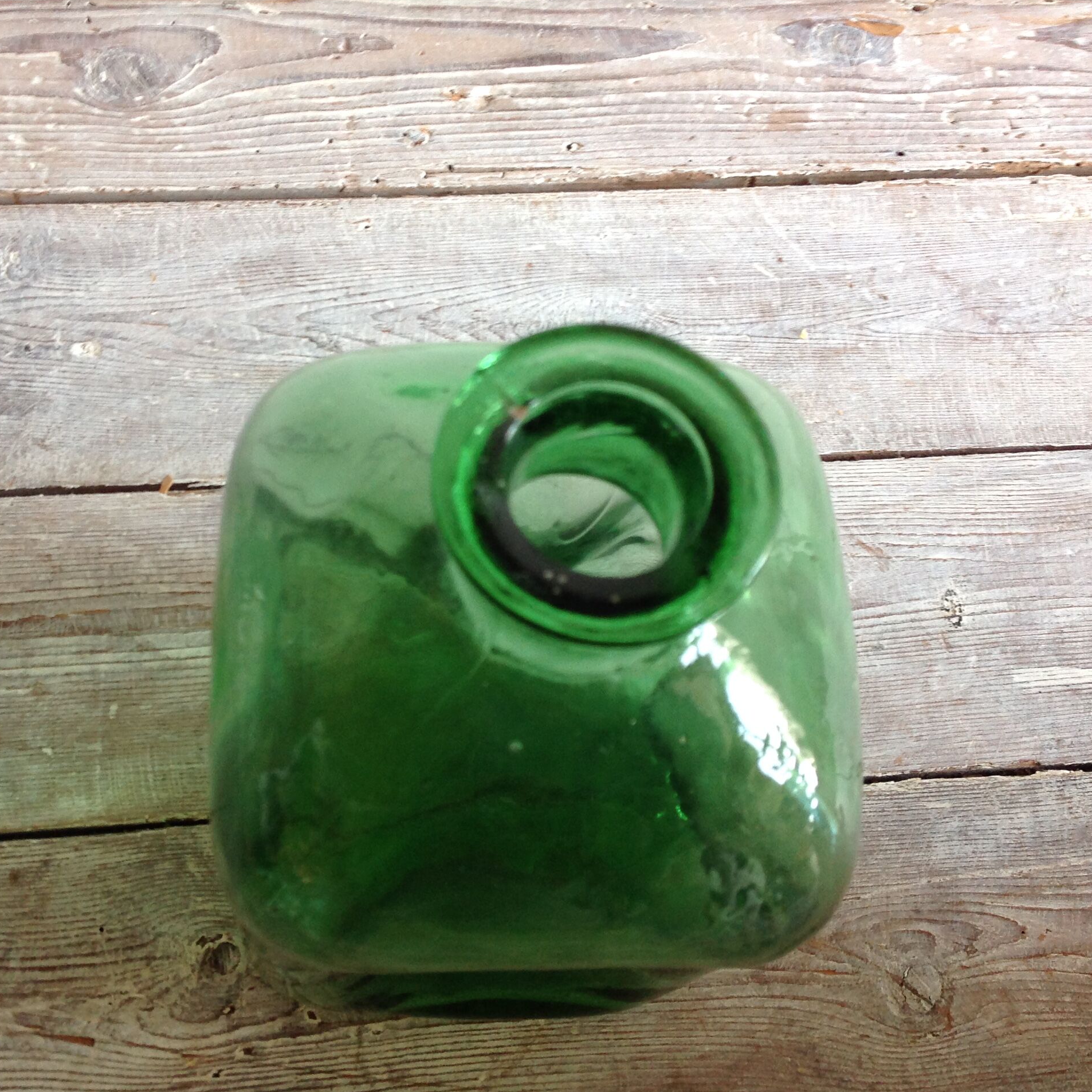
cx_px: 452
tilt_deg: -67.4
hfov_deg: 39.9
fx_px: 1499
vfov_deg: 40.0
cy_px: 548
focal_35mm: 42
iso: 100
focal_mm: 4.28
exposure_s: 1/15
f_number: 2.4
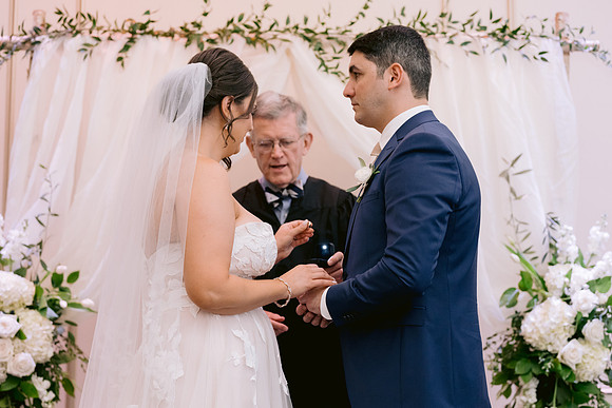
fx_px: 1005
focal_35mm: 59
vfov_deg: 23.0
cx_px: 288
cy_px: 207
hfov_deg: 33.9
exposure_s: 1/160
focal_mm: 50
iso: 1250
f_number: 2.8
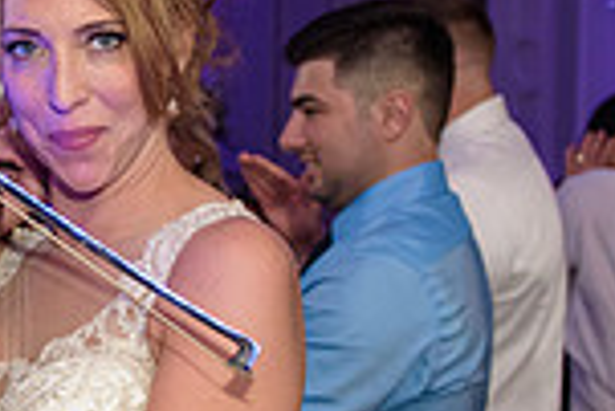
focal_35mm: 100
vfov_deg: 13.7
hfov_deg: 19.0
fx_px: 1710
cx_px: -159
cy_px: 214
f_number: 3.2
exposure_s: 1/125
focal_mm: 26
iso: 1600
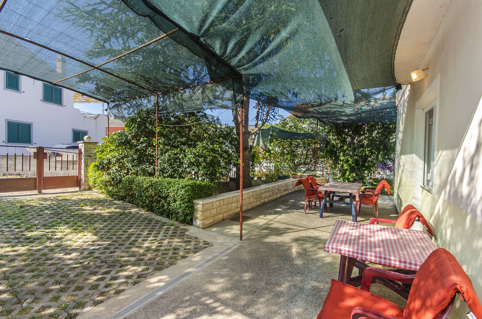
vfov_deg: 73.5
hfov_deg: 96.8
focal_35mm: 16
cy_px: 161
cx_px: 250
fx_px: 214
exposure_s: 1/160
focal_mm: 10
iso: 160
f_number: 7.1
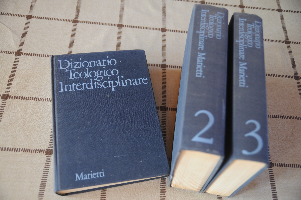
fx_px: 301
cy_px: 100
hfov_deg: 53.2
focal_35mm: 36
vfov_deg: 36.8
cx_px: 150
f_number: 3.2
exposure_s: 1/40
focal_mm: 24
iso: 200
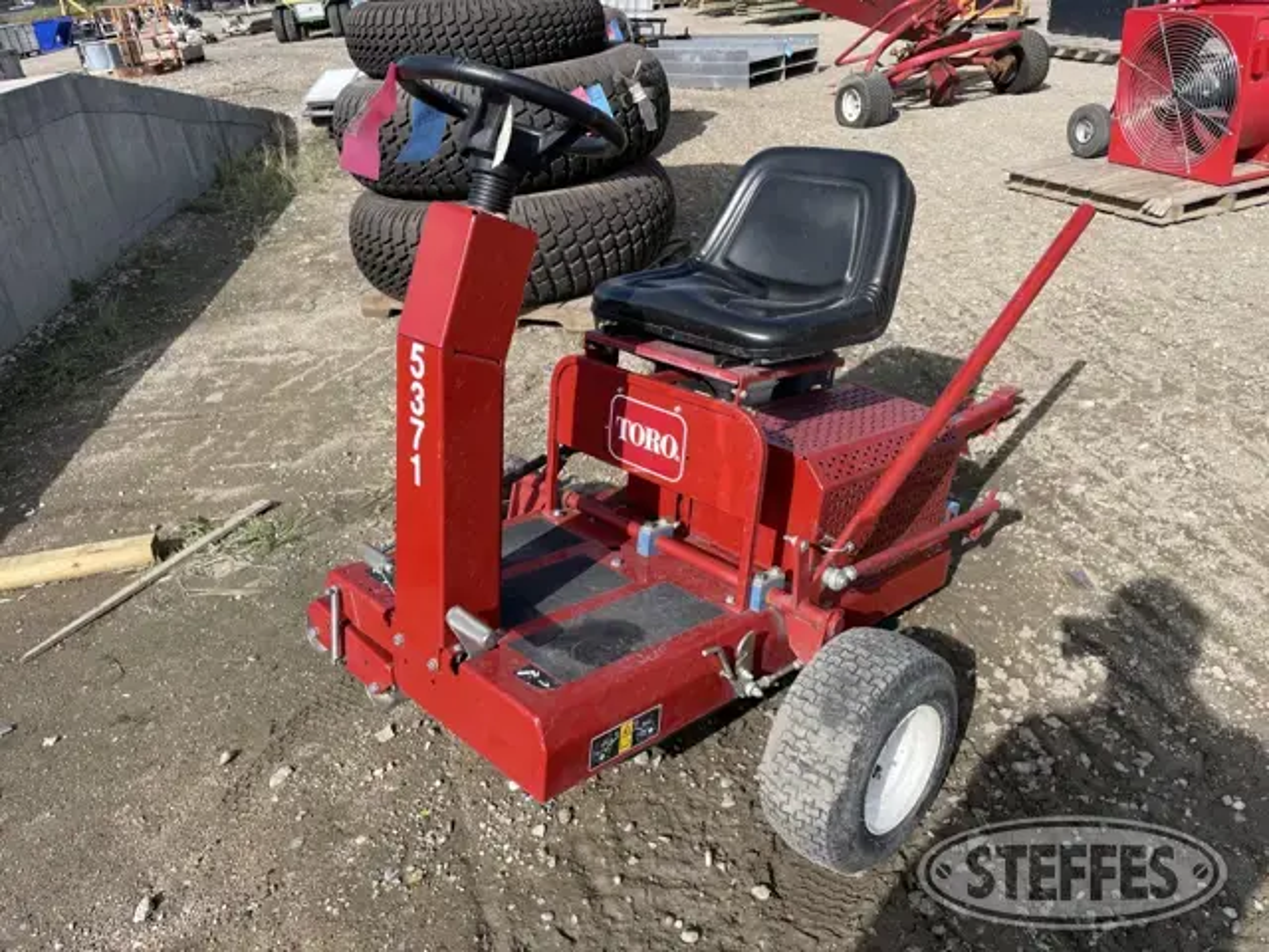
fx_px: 953
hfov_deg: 67.3
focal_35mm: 26
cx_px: 634
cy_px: 476
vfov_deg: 53.1
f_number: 1.6
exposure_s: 1/2545
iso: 32
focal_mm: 5.1
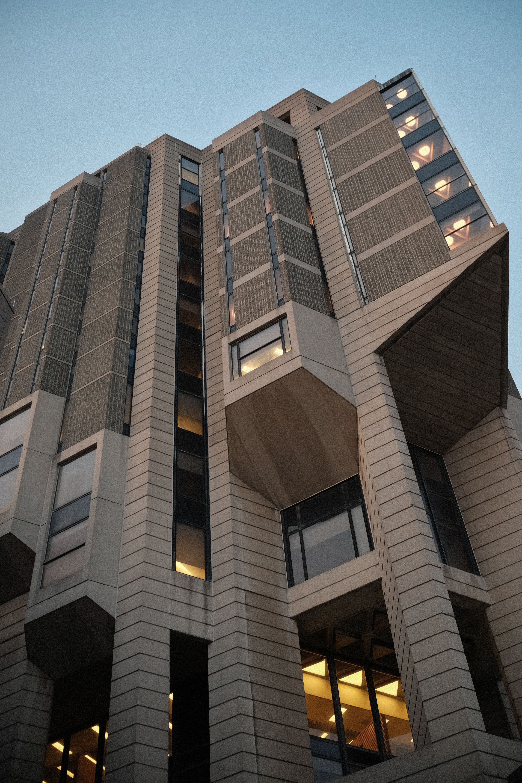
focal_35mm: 41
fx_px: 892
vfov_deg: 47.4
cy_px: 392
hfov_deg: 32.6
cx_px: 261
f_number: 4.5
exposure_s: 1/125
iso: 2500
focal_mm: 27
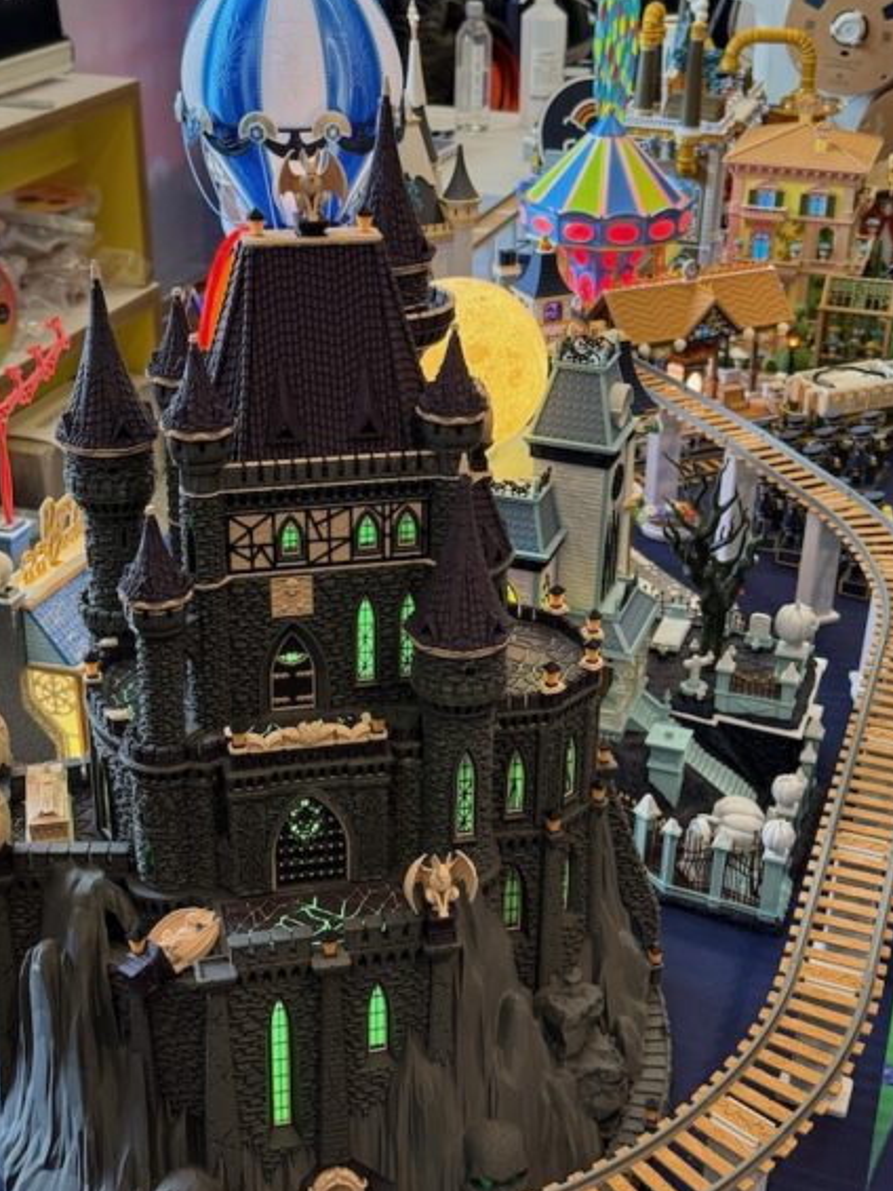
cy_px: 586
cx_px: 468
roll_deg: -2.1
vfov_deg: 37.5
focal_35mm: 51
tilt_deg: -26.2
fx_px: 1754
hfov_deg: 28.6
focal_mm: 6.76
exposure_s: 1/50
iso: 160
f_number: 1.78
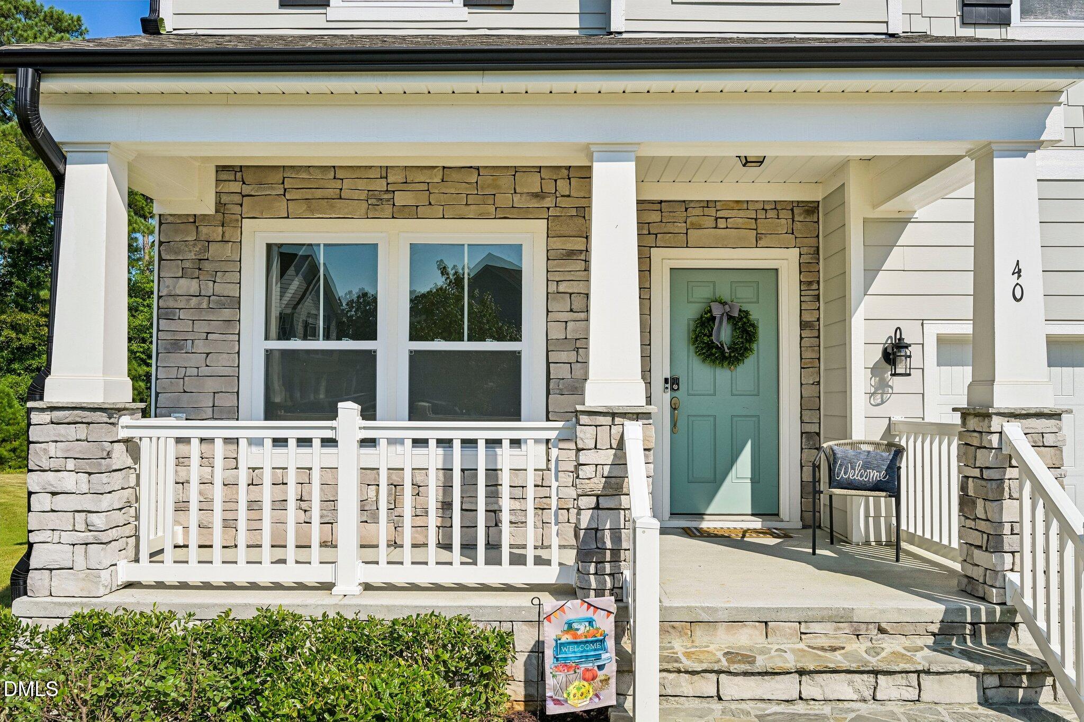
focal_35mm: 30
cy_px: 361
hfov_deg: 61.9
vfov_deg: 43.6
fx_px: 903
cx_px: 542
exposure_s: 1/640
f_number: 8
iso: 100
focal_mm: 30
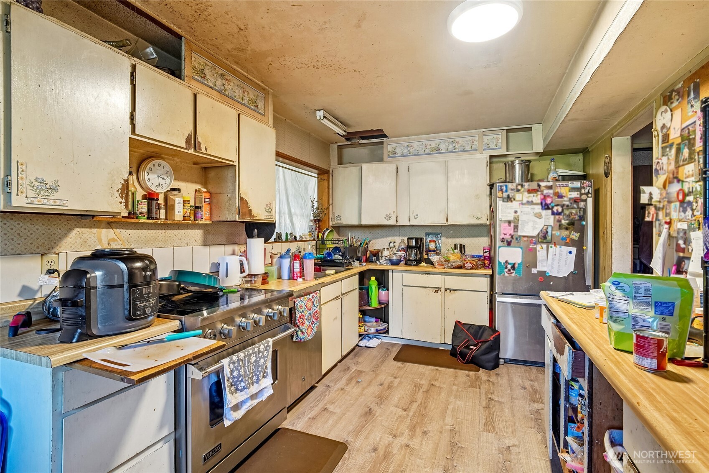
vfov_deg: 73.7
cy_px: 236
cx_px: 354
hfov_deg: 96.7
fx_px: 315
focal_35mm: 16
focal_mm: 16
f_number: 8
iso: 1600
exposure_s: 1/8
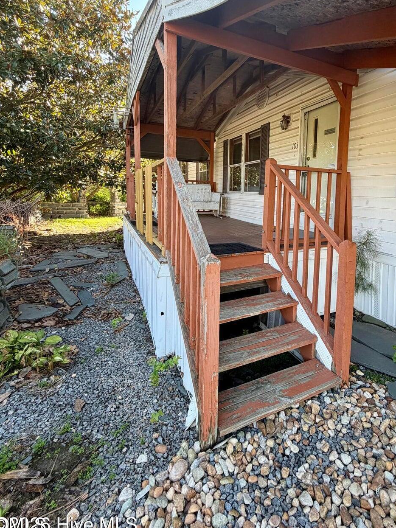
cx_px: 247
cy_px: 216
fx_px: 275
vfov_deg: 86.8
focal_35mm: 18
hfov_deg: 70.5
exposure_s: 1/121
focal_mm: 2.22
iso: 64
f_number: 2.2
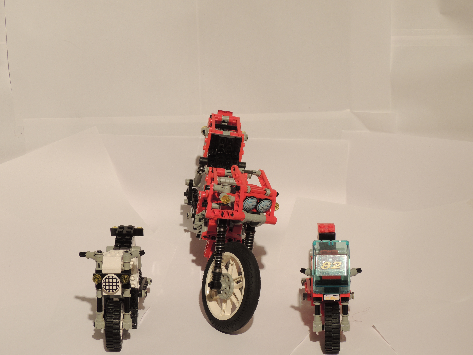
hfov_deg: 27.8
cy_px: 178
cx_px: 236
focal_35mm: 70
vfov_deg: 21.0
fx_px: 956
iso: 100
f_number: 6.8
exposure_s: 1/2.5
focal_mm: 12.4
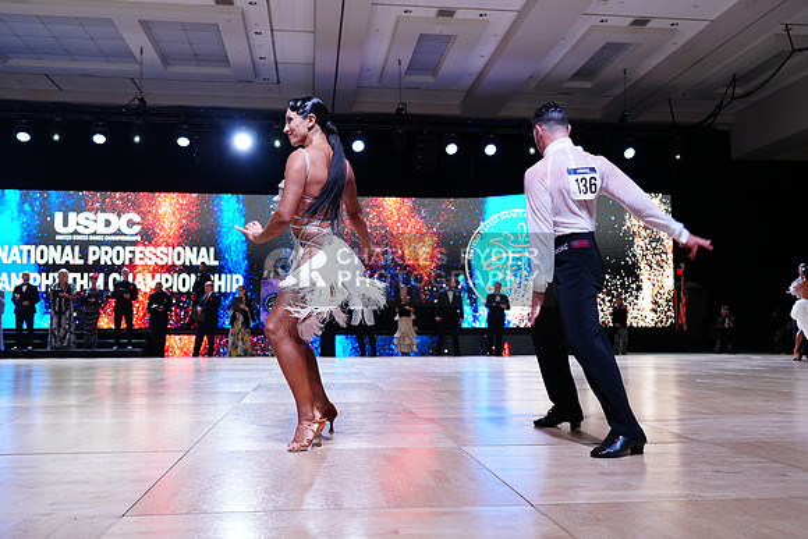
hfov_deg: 57.2
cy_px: 270
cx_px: 404
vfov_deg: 40.0
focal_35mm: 33
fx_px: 741
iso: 1600
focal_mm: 33
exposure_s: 1/500
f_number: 4.5
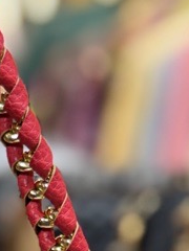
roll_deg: -1.6
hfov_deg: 10.8
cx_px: -163
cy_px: 385
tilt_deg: -11.4
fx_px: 932
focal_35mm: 128
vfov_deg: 14.3
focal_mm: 6.76
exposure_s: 1/100
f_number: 1.78
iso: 64
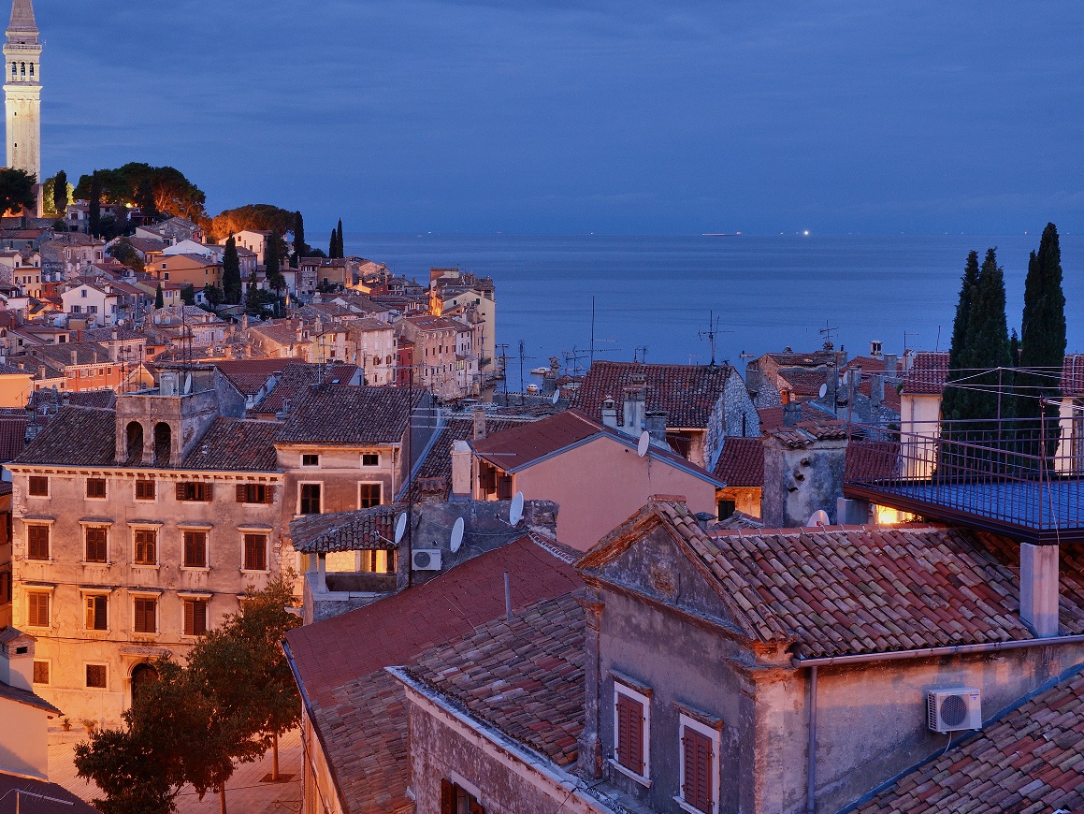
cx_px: 333
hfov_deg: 32.8
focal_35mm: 58
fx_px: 1817
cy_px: 304
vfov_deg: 25.2
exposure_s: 30
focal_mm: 38
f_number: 16
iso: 200
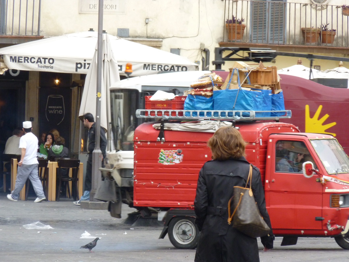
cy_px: 131
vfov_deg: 4.7
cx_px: 174
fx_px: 3166
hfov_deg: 6.3
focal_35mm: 314
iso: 250
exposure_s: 1/80
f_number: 8
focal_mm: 55.8
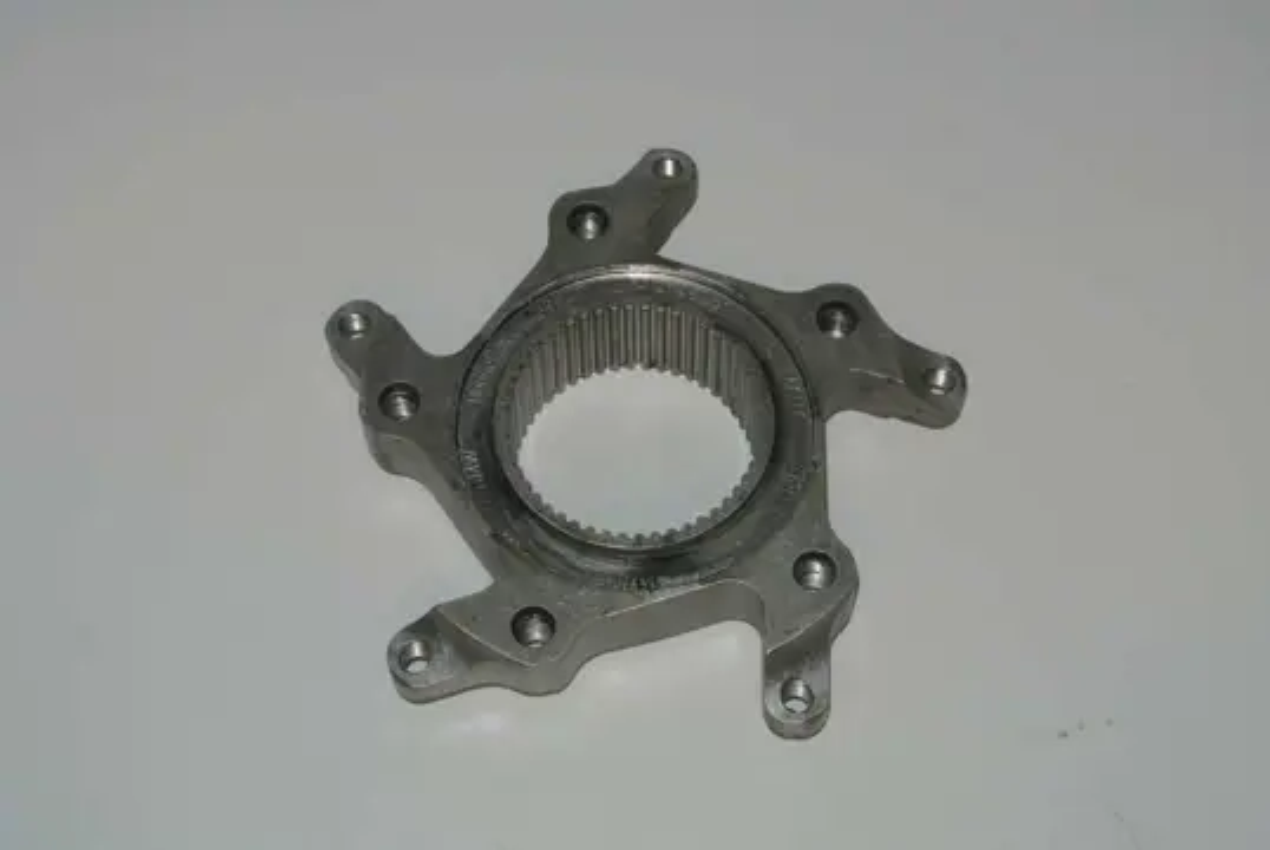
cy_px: 425
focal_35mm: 81
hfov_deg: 25.0
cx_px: 635
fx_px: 2861
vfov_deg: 16.9
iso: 200
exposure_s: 1/60
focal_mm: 30
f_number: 5.6
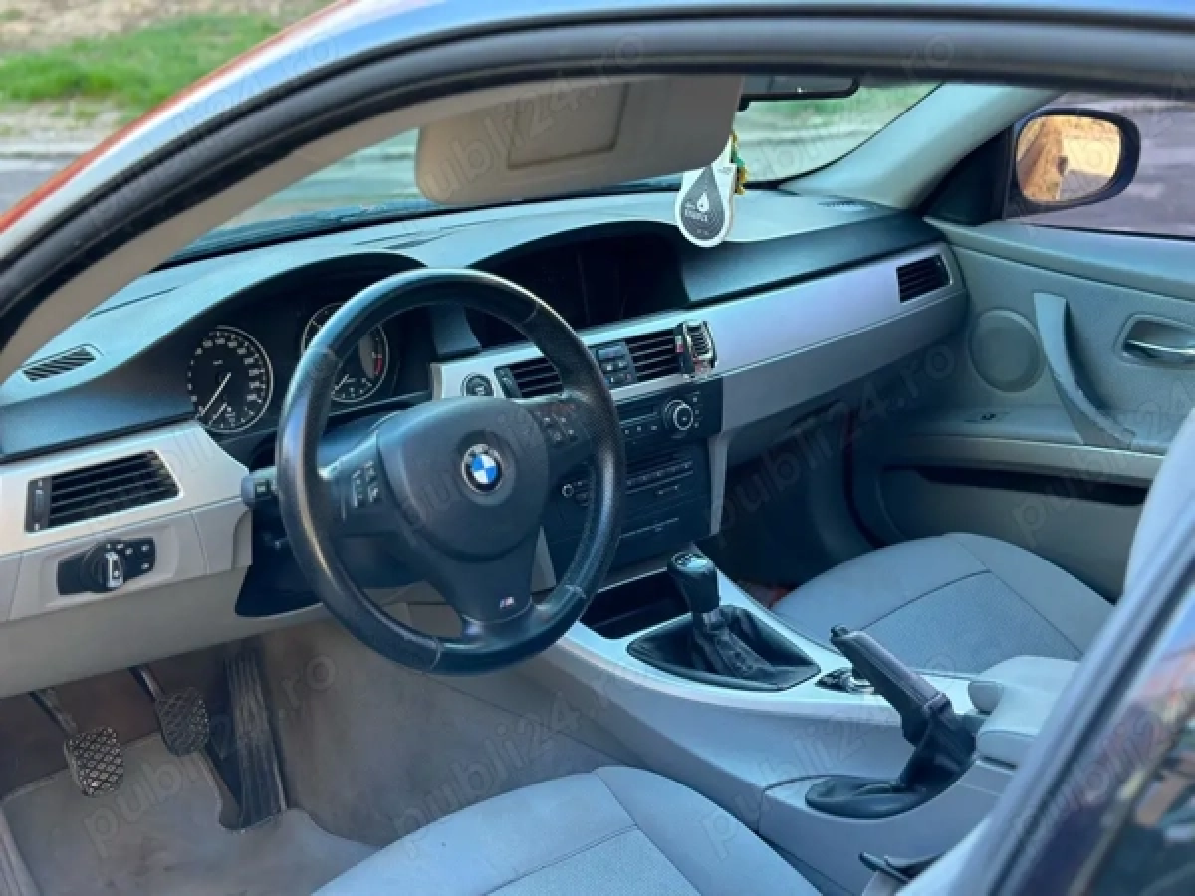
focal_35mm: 48
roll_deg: -5.7
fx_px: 1657
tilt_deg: -20.8
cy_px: 448
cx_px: 598
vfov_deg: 30.3
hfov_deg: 39.7
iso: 125
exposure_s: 1/108
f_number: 1.78
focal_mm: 6.86
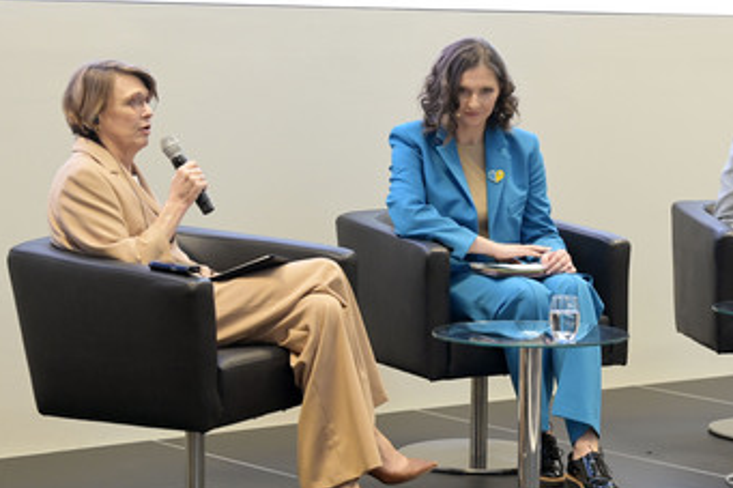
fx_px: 2422
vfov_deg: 11.5
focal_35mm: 119
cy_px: 230
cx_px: 480
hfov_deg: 17.2
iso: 4000
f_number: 4.5
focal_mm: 90
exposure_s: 1/400
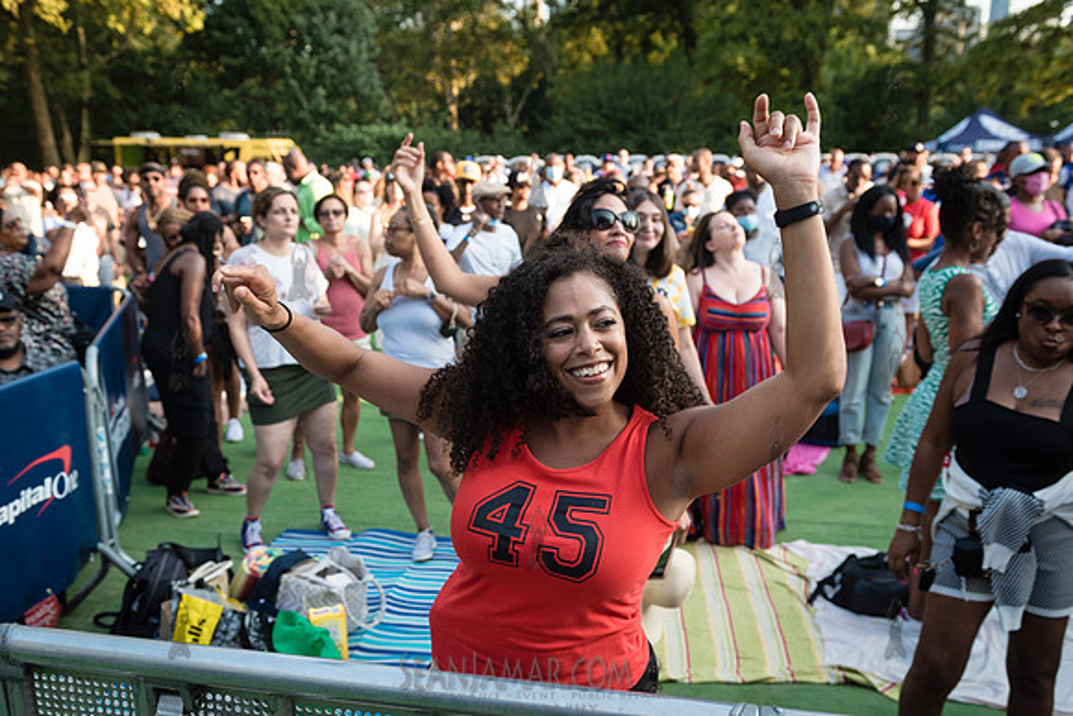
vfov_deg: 40.9
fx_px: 958
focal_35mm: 32
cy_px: 397
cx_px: 529
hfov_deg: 58.5
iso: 500
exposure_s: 1/500
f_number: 4
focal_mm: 29
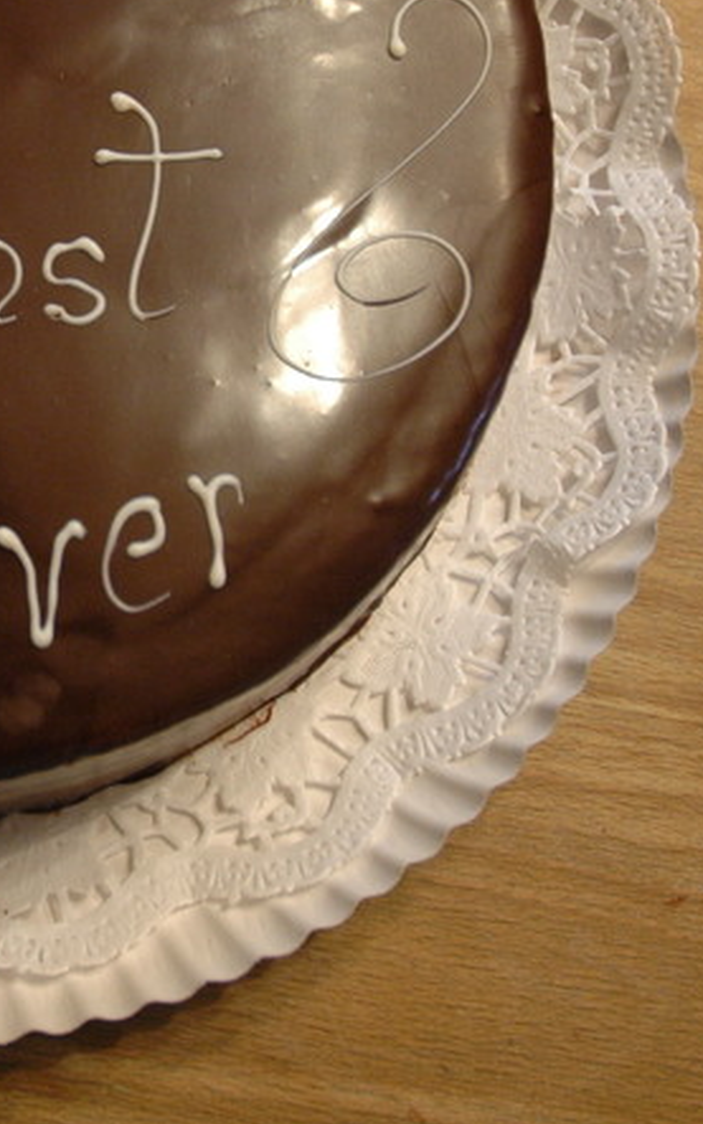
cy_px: 301
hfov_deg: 20.1
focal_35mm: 62
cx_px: -63
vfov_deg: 32.4
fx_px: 1900
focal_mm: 18
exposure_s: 1/30
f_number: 3.5
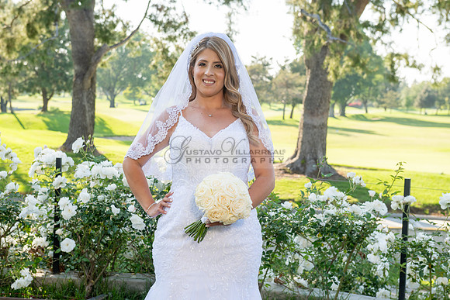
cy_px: 150
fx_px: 750
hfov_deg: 33.4
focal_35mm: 60
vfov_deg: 22.6
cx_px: 225
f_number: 5
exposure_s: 1/250
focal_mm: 60
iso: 200
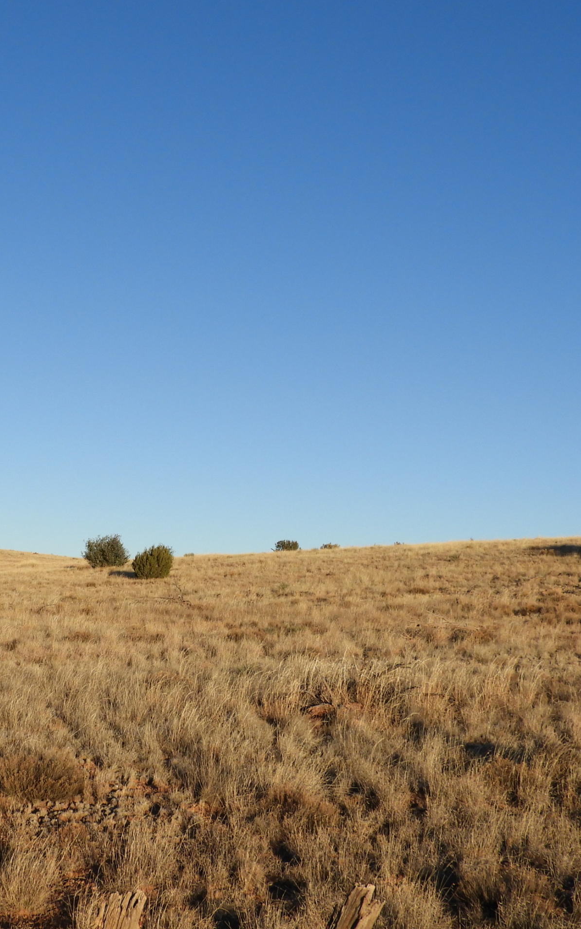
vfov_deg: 40.3
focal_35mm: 50
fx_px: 1267
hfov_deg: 25.3
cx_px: 107
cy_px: 461
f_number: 3.5
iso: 100
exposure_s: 1/800
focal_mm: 5.4
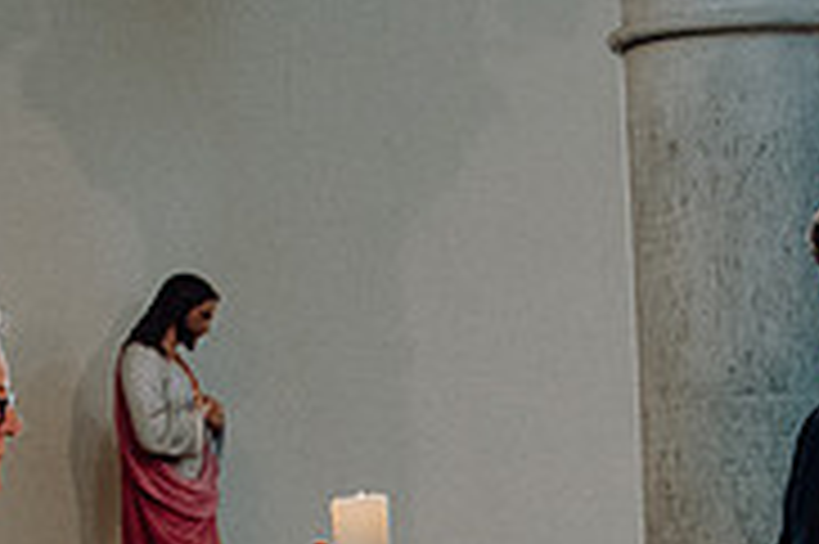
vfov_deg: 7.8
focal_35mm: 172
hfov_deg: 11.9
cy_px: 856
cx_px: 788
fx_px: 3909
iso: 2000
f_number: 3.5
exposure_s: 1/160
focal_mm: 36
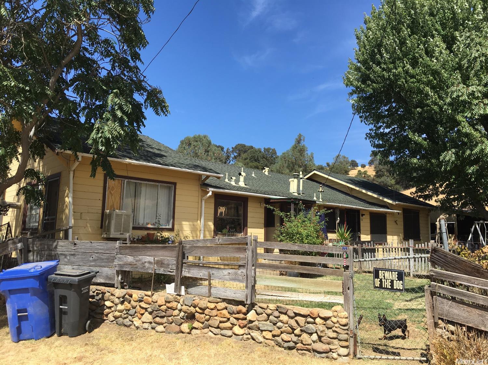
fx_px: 409
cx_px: 244
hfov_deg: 61.7
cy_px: 182
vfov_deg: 48.2
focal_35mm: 29
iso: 25
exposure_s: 1/1115
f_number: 2.2
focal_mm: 4.15
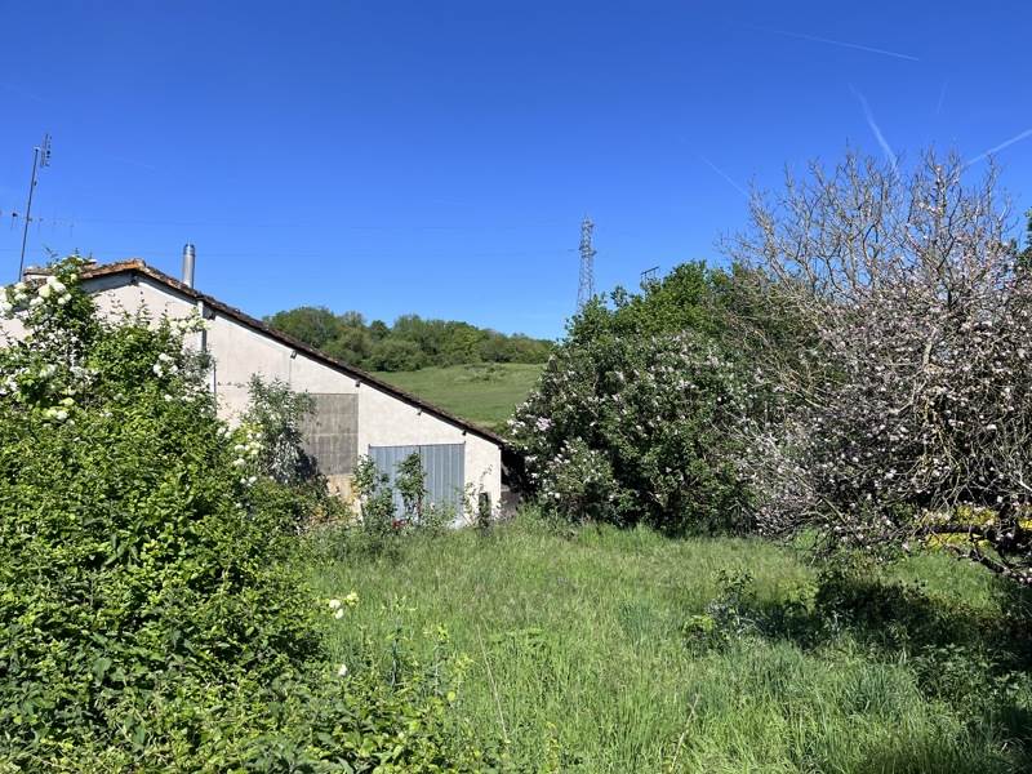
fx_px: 775
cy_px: 387
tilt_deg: +1.9
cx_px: 516
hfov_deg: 67.3
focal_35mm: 26
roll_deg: +1.0
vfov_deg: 53.1
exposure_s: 1/3521
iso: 50
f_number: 1.6
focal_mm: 5.1
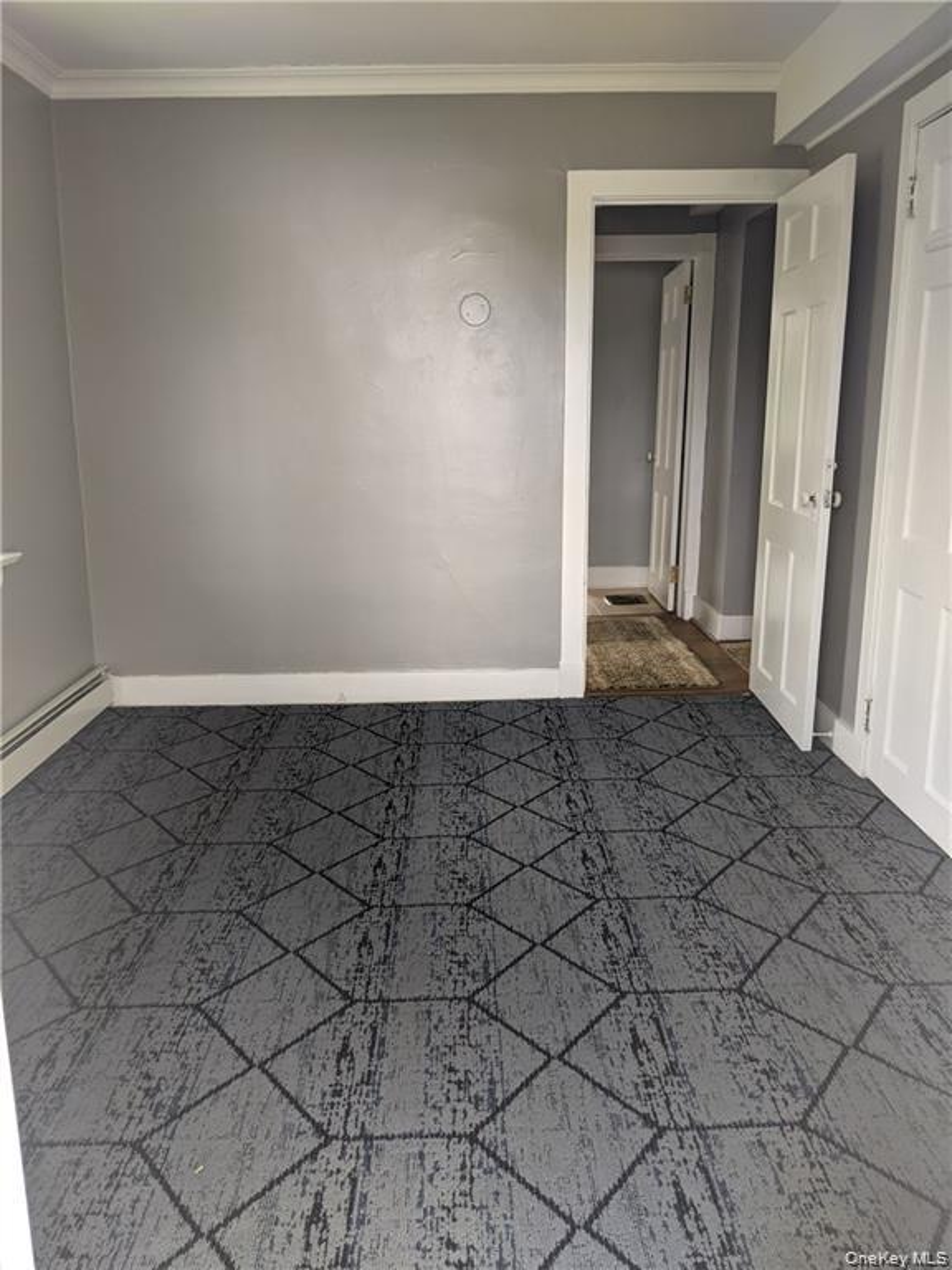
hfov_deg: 51.4
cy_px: 635
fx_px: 990
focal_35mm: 27
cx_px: 476
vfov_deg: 65.3
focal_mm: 4.44
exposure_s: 1/120
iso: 99
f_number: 1.8
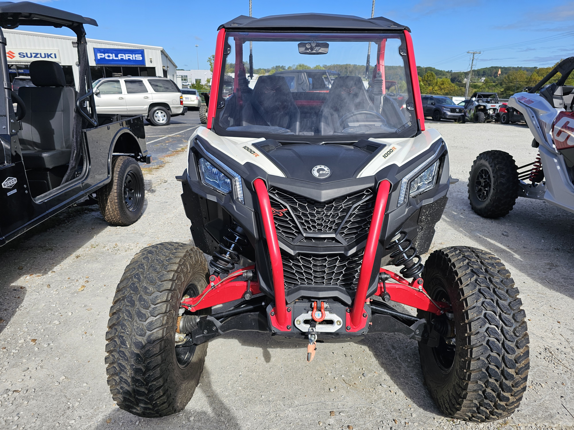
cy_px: 215
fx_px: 381
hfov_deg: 73.9
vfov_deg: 58.9
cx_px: 287
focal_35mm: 23
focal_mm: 6.3
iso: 20
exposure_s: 1/1212
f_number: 1.7
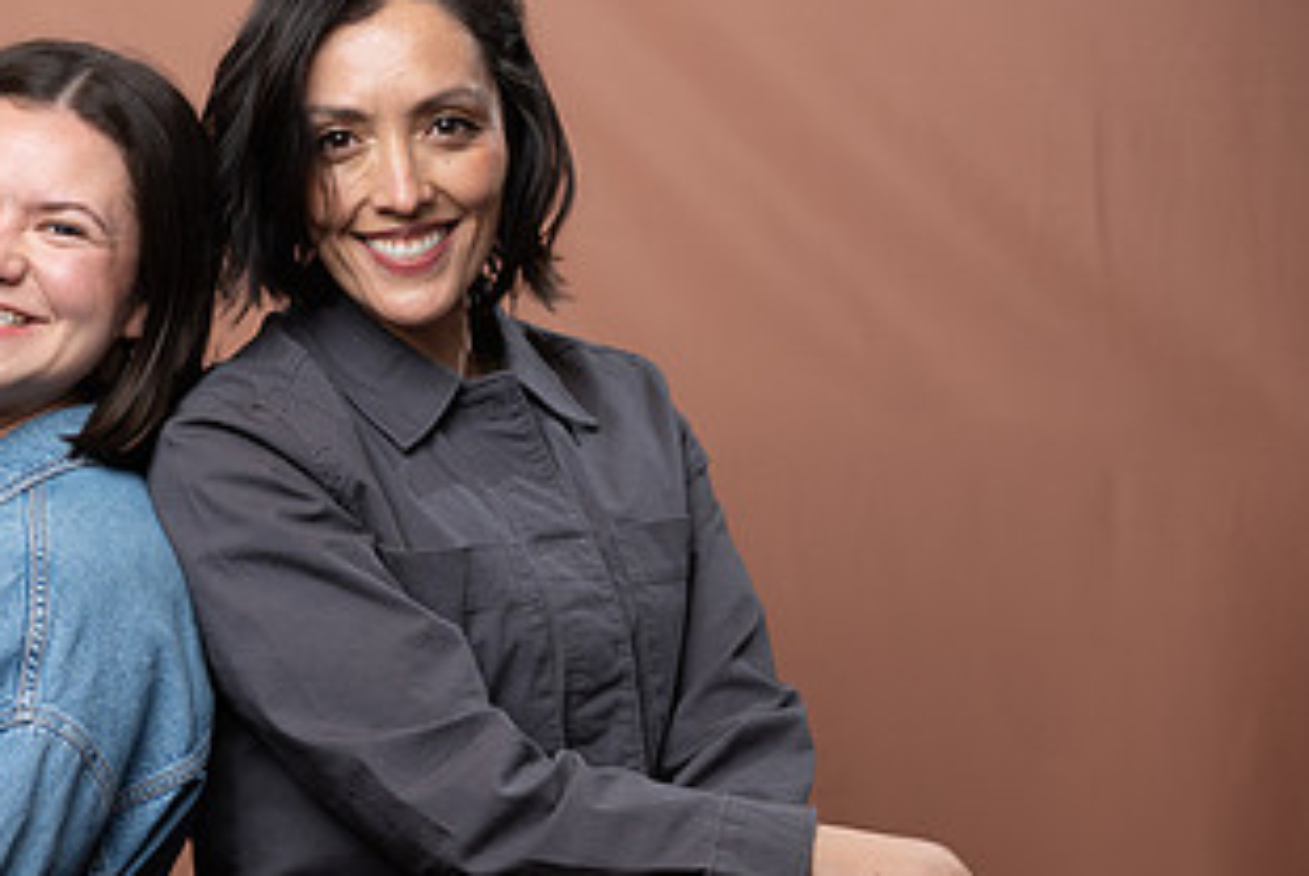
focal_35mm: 136
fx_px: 4950
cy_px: 621
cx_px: 156
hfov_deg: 14.9
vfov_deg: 10.1
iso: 320
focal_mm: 73
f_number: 4
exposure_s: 1/160
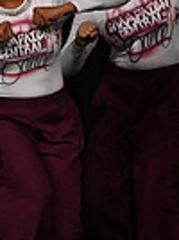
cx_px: -320
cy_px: 61
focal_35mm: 613
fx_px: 4240
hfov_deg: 2.4
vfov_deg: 3.2
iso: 6400
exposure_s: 1/1000
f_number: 4
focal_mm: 98
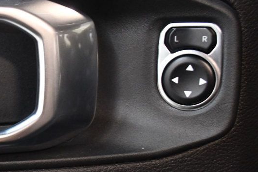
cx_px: 13
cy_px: 101
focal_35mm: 58
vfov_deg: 23.3
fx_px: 416
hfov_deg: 32.3
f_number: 3.8
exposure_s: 1/60
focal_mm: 20
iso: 3600
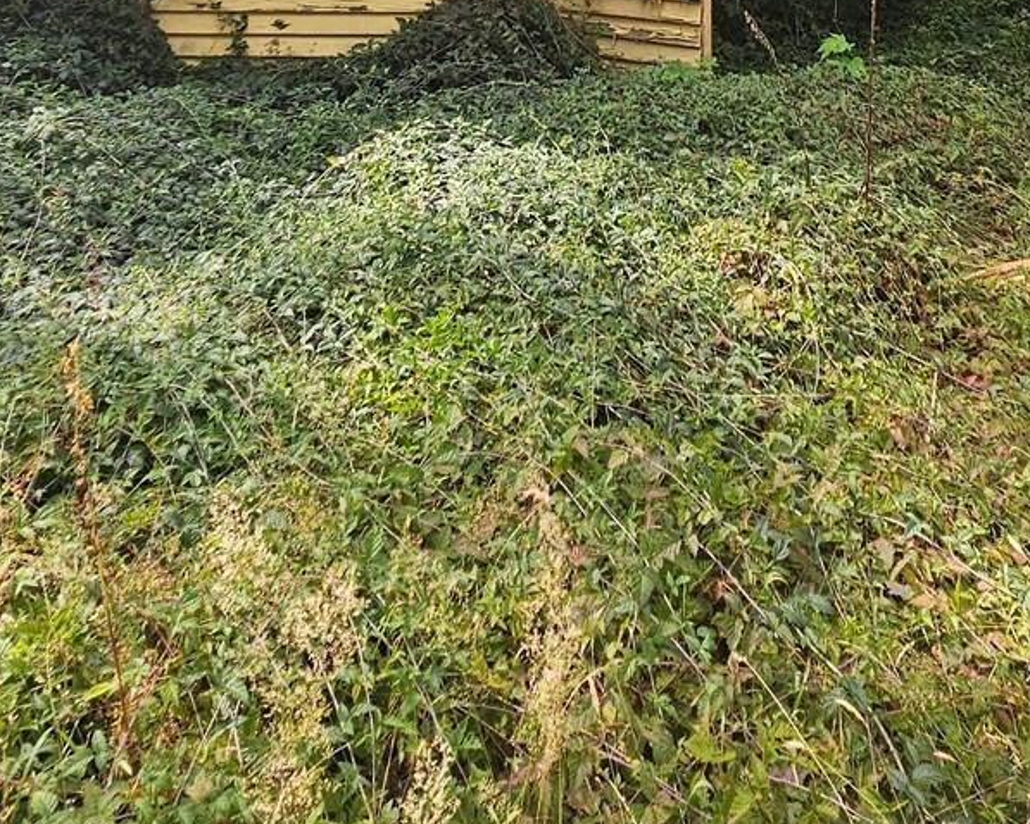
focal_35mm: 34
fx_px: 1037
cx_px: 707
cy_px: -176
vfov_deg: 34.4
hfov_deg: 51.6
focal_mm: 2.2
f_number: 2.2
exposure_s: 1/316
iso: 50
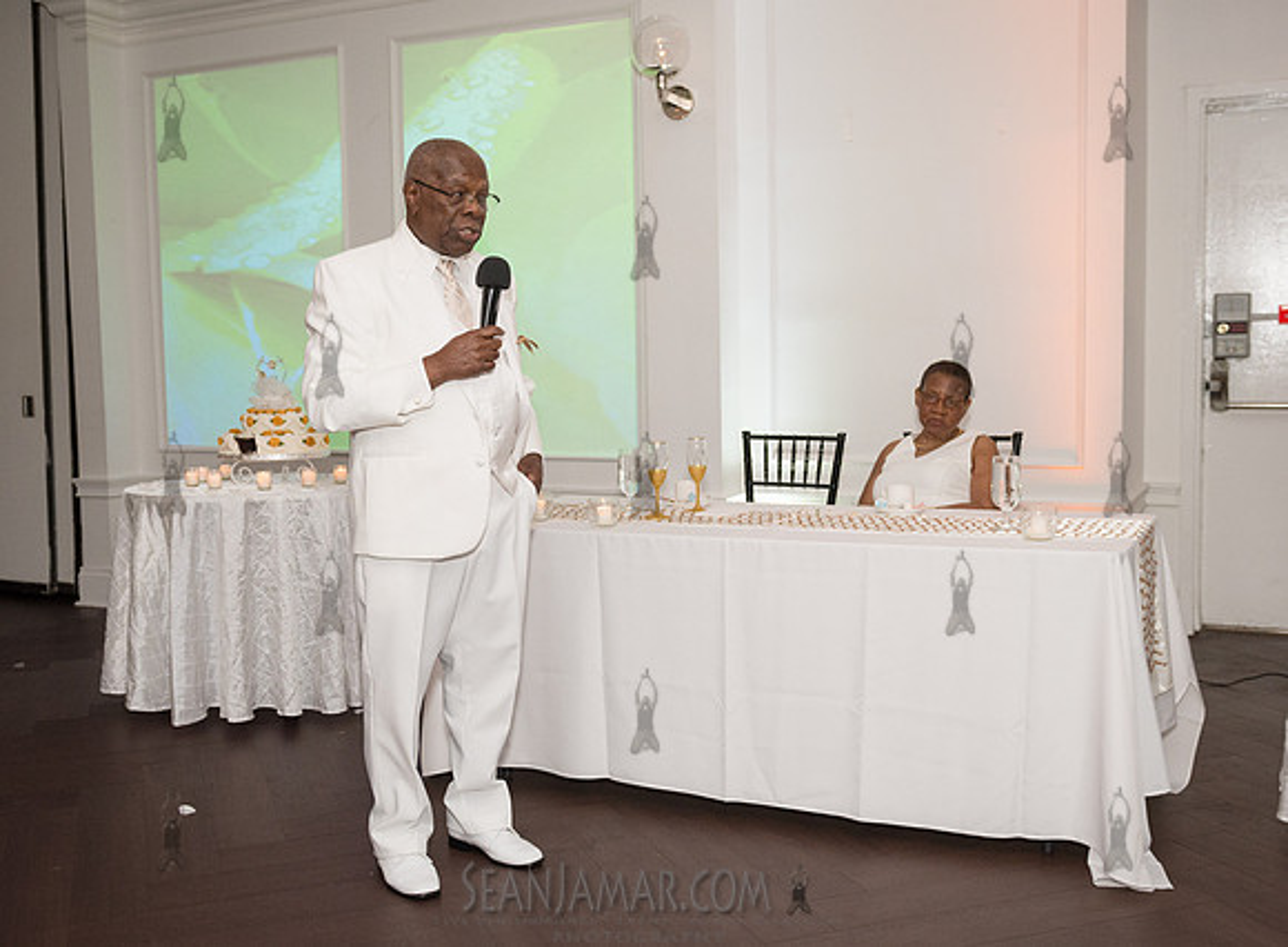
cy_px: 467
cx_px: 622
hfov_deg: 48.2
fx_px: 1440
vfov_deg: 36.4
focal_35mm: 39
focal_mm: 31
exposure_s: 1/400
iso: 2500
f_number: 4
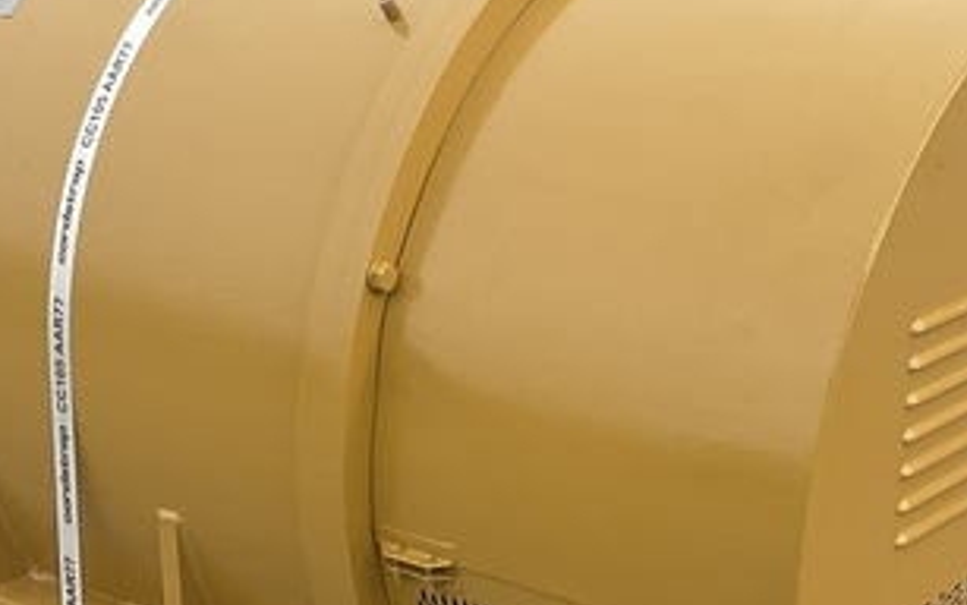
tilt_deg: -25.0
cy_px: 592
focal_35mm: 80
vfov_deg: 16.0
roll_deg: +0.4
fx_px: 2109
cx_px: 617
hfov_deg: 25.7
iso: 16
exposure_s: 1/473
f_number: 1.8
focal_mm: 3
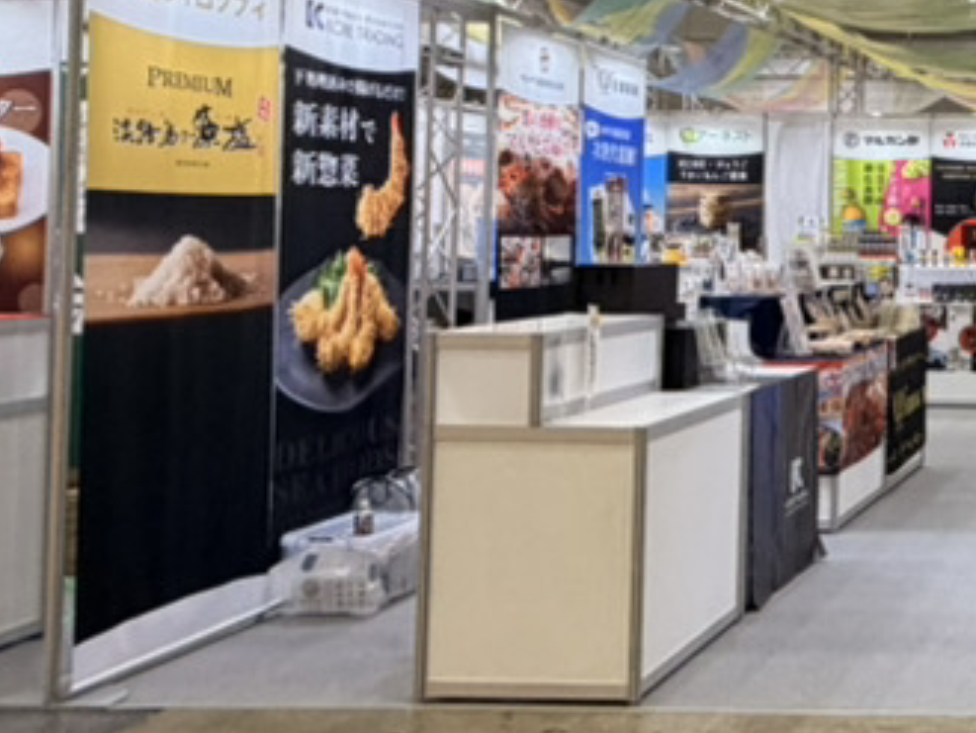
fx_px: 1438
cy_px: 178
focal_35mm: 51
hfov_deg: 30.9
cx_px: 1204
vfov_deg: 28.1
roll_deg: +0.1
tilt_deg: +2.3
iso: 250
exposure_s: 1/100
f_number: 2.2
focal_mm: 2.22
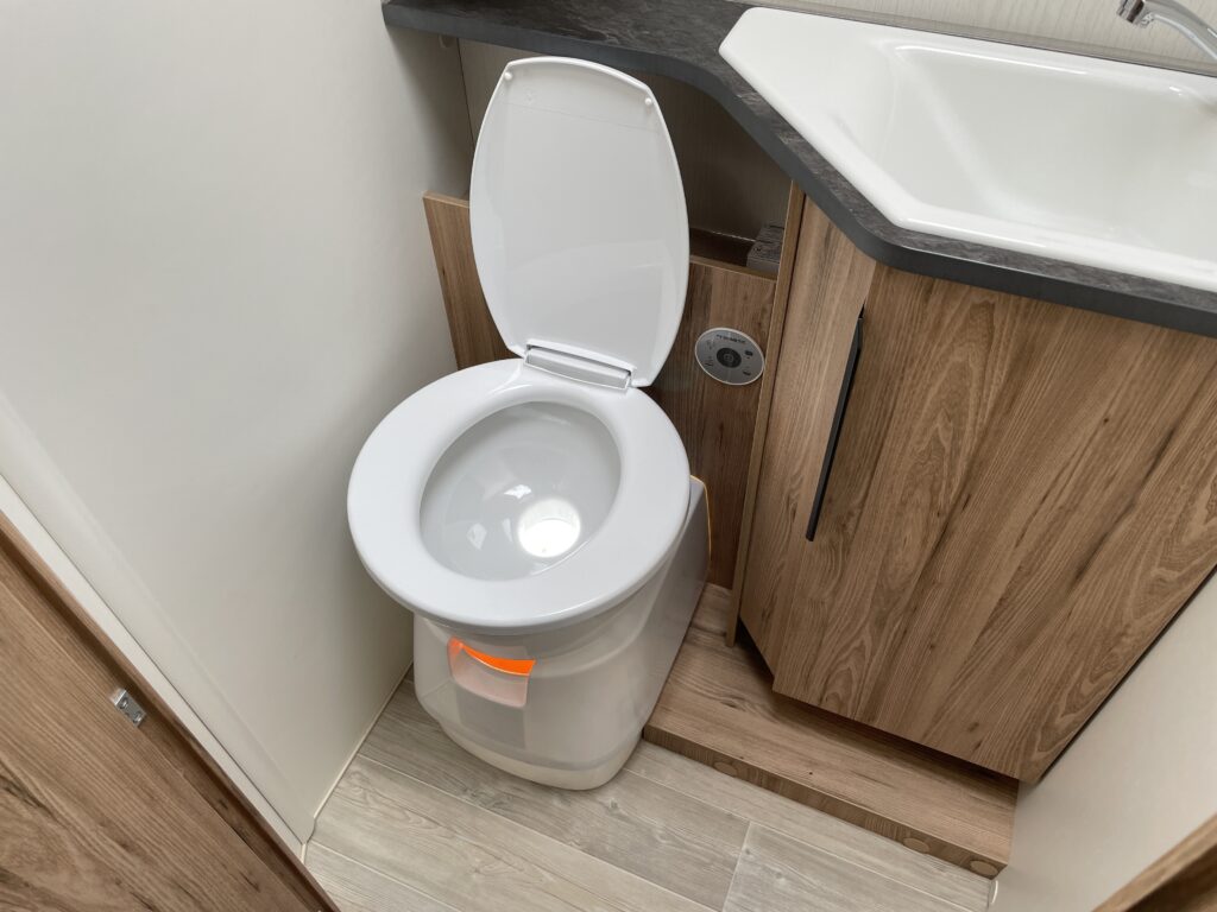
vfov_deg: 53.1
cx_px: 608
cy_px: 456
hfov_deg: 67.3
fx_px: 914
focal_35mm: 26
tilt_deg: -54.1
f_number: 1.6
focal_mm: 4.2
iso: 40
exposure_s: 1/121
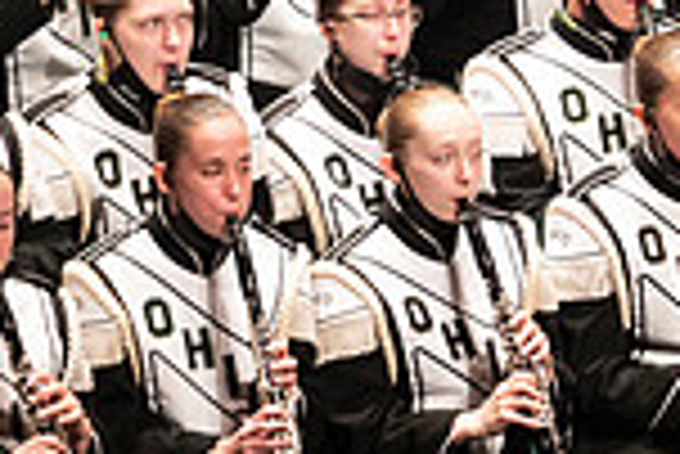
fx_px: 14520
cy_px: -265
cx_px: 1193
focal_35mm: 768
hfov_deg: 2.7
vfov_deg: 1.8
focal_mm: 200
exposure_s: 1/500
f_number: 2.8
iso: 2500
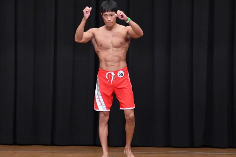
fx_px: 1834
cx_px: 99
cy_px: 89
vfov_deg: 4.9
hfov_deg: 7.4
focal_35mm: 280
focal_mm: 145
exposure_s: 1/400
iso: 8000
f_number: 5.6
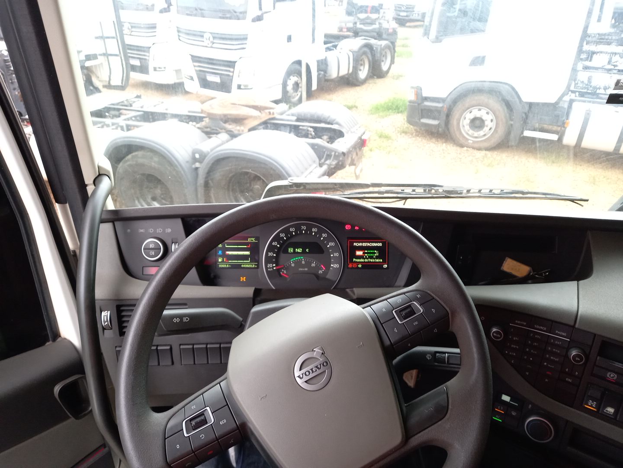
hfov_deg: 69.4
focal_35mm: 25
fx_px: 450
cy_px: 234
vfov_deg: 54.9
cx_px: 312
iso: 139
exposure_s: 1/60
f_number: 2
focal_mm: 4.6
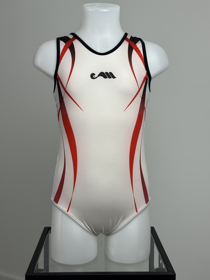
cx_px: 105
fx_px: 388
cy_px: 140
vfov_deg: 39.7
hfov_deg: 30.3
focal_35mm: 48
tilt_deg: -5.6
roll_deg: +0.0
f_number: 1.78
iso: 50
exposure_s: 1/139
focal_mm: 6.76
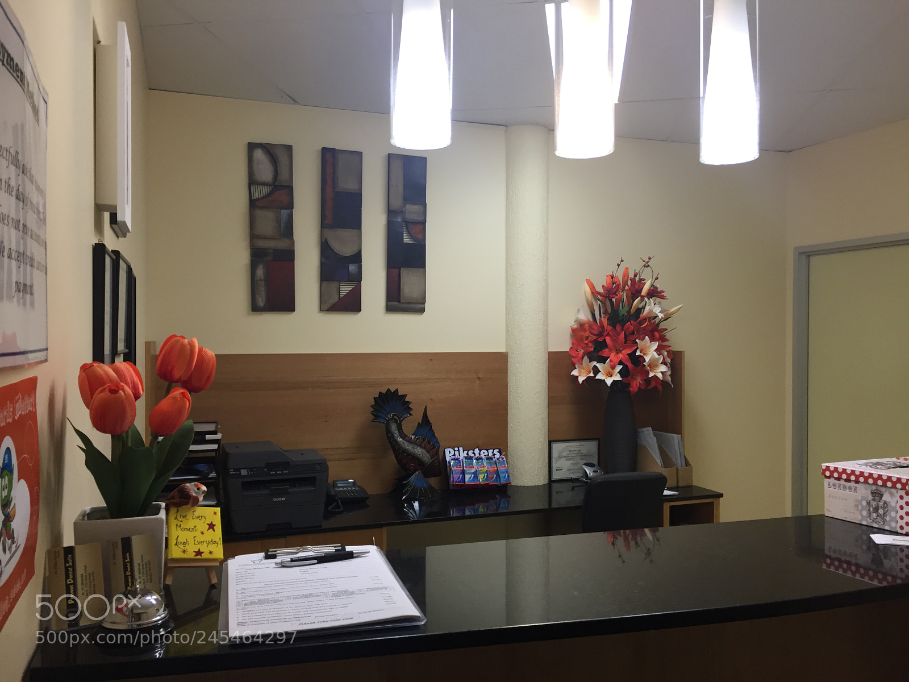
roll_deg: -0.6
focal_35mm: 29
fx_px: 762
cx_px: 454
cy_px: 341
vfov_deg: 48.2
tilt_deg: +0.4
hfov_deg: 61.7
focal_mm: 4.15
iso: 40
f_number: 2.2
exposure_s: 1/33
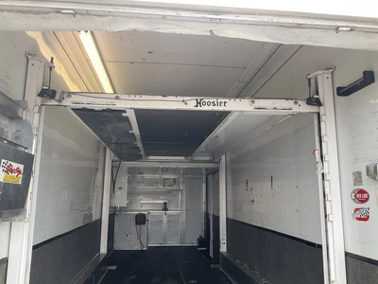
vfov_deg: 48.2
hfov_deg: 61.7
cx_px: 189
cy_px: 142
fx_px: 317
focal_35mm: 29
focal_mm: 3
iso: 25
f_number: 1.8
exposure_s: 1/215
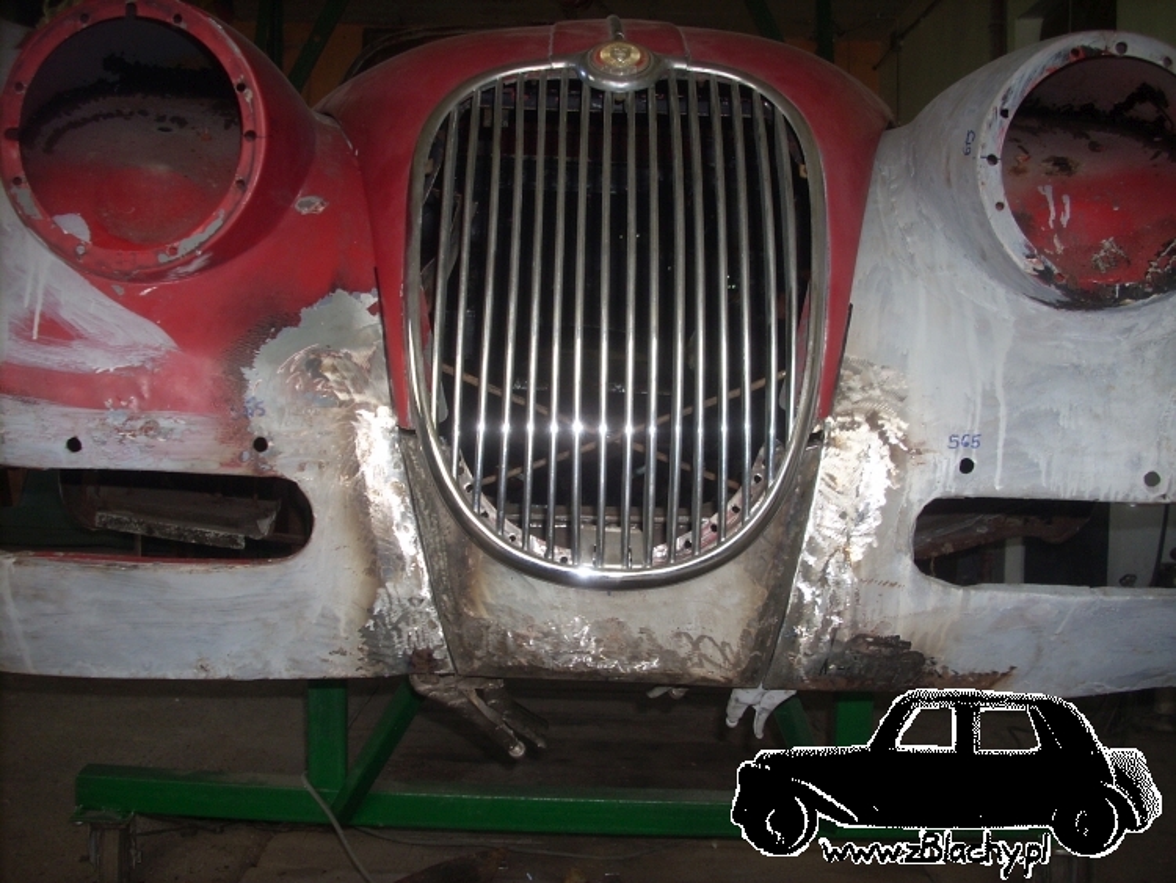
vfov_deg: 38.7
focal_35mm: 37
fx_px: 1257
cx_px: 588
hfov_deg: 50.1
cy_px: 442
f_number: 2.8
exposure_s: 1/30
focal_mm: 6.2
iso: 64
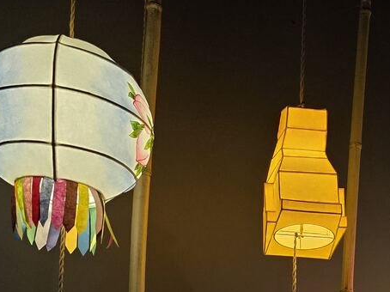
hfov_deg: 26.2
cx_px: 372
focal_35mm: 71
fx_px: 799
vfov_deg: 18.3
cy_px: 444
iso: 250
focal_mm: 6.3
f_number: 1.7
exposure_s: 1/120
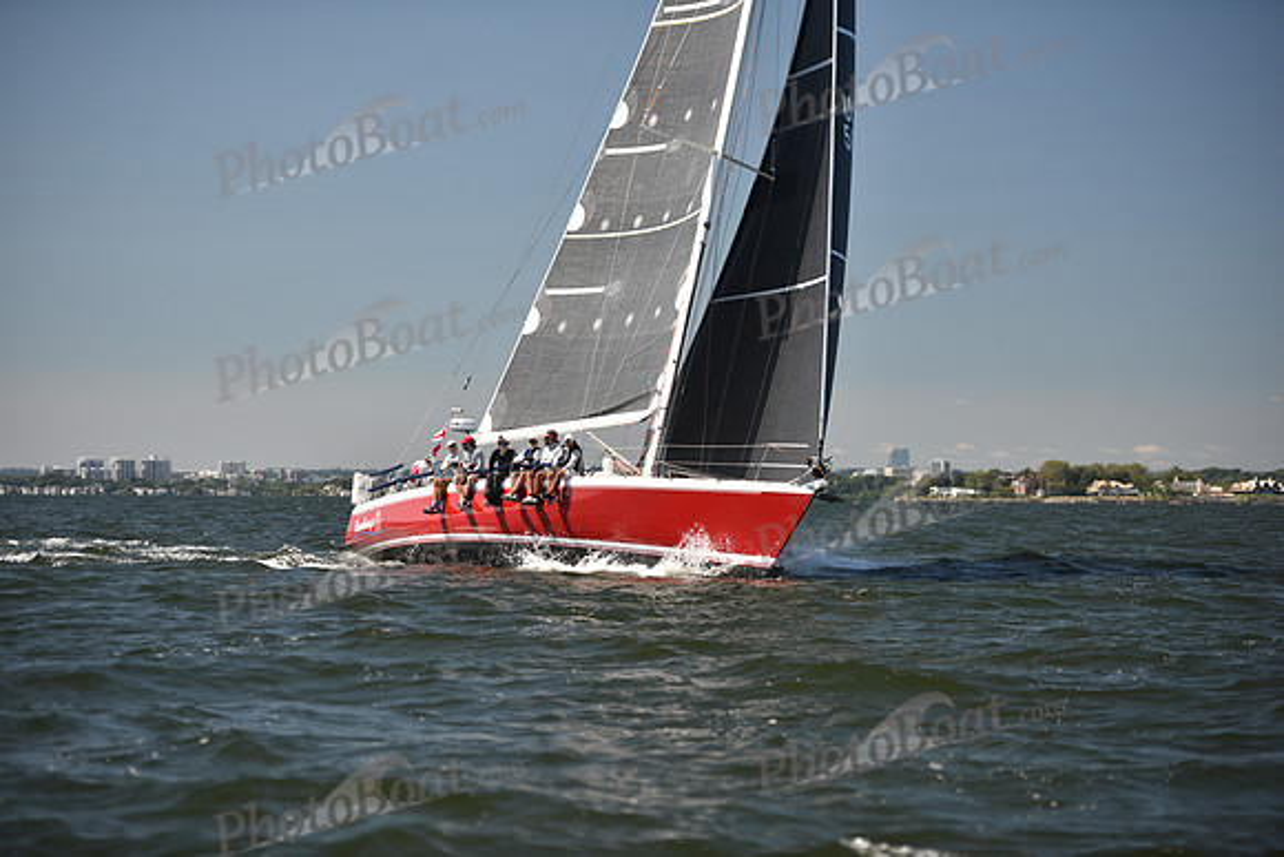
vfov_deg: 12.5
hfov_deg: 18.6
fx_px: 3924
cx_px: 642
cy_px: 428
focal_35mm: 110
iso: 250
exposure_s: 1/1600
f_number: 2.8
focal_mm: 110
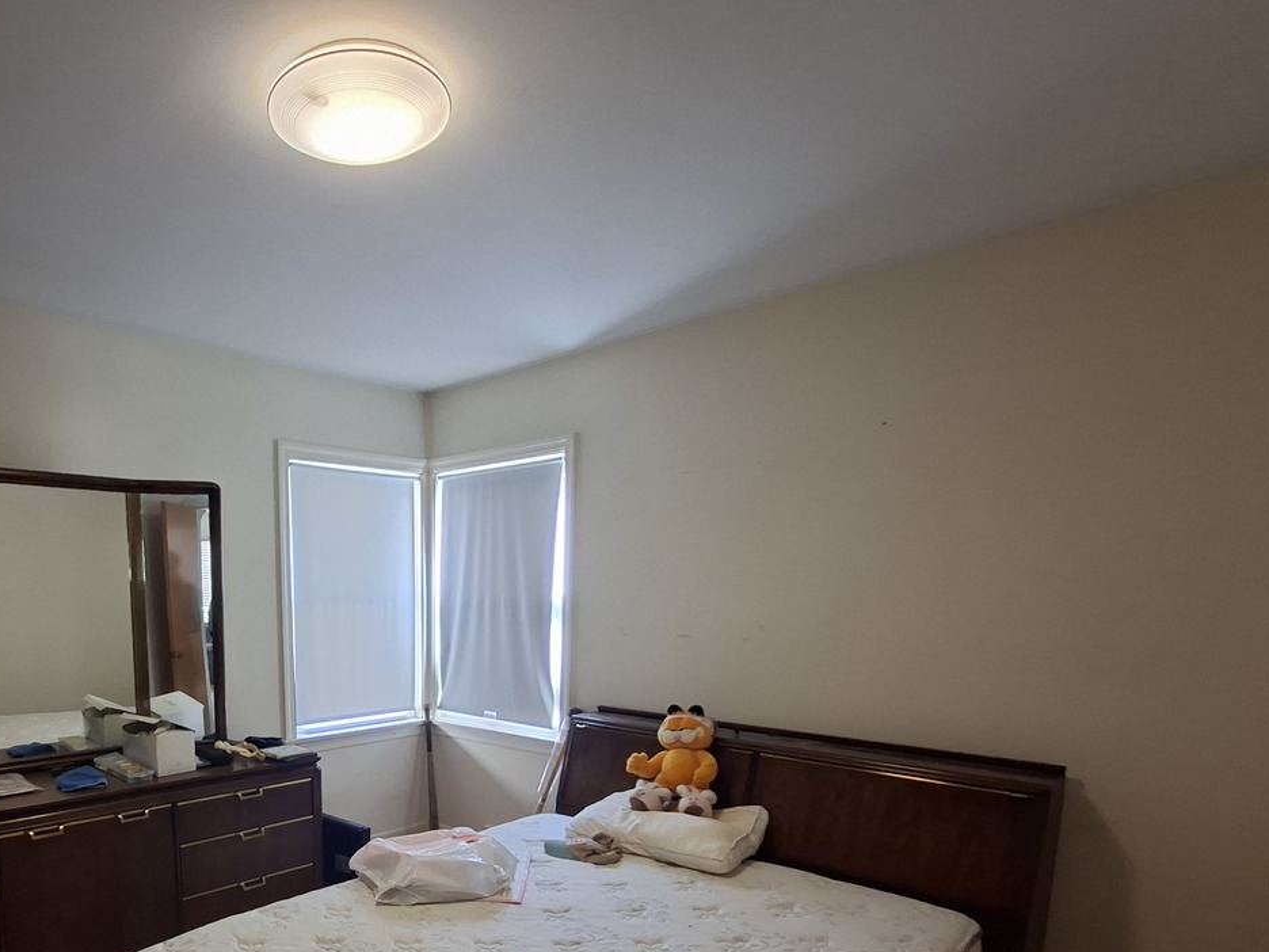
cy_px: 700
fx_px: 733
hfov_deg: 78.3
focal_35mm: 20
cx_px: 396
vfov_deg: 62.6
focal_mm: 1.74
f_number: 2.2
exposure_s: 1/24
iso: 160
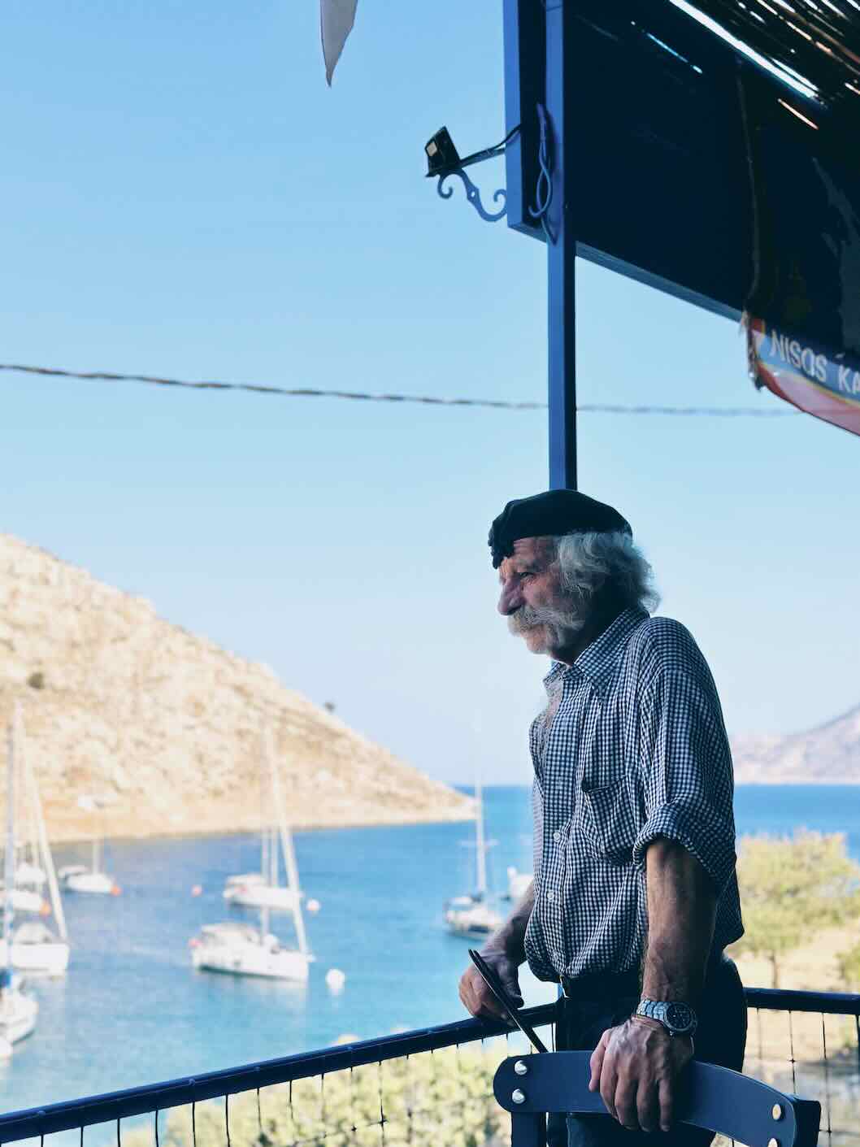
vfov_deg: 39.7
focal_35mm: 48
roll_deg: -0.4
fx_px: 1590
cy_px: 574
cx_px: 430
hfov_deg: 30.3
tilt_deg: +6.9
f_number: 1.78
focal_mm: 6.86
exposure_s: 1/5000
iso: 100
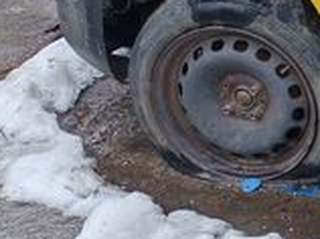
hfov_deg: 11.5
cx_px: 800
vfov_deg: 10.5
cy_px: -83
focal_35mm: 137
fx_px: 1265
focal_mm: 5.52
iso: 50
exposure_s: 1/480
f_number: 1.95
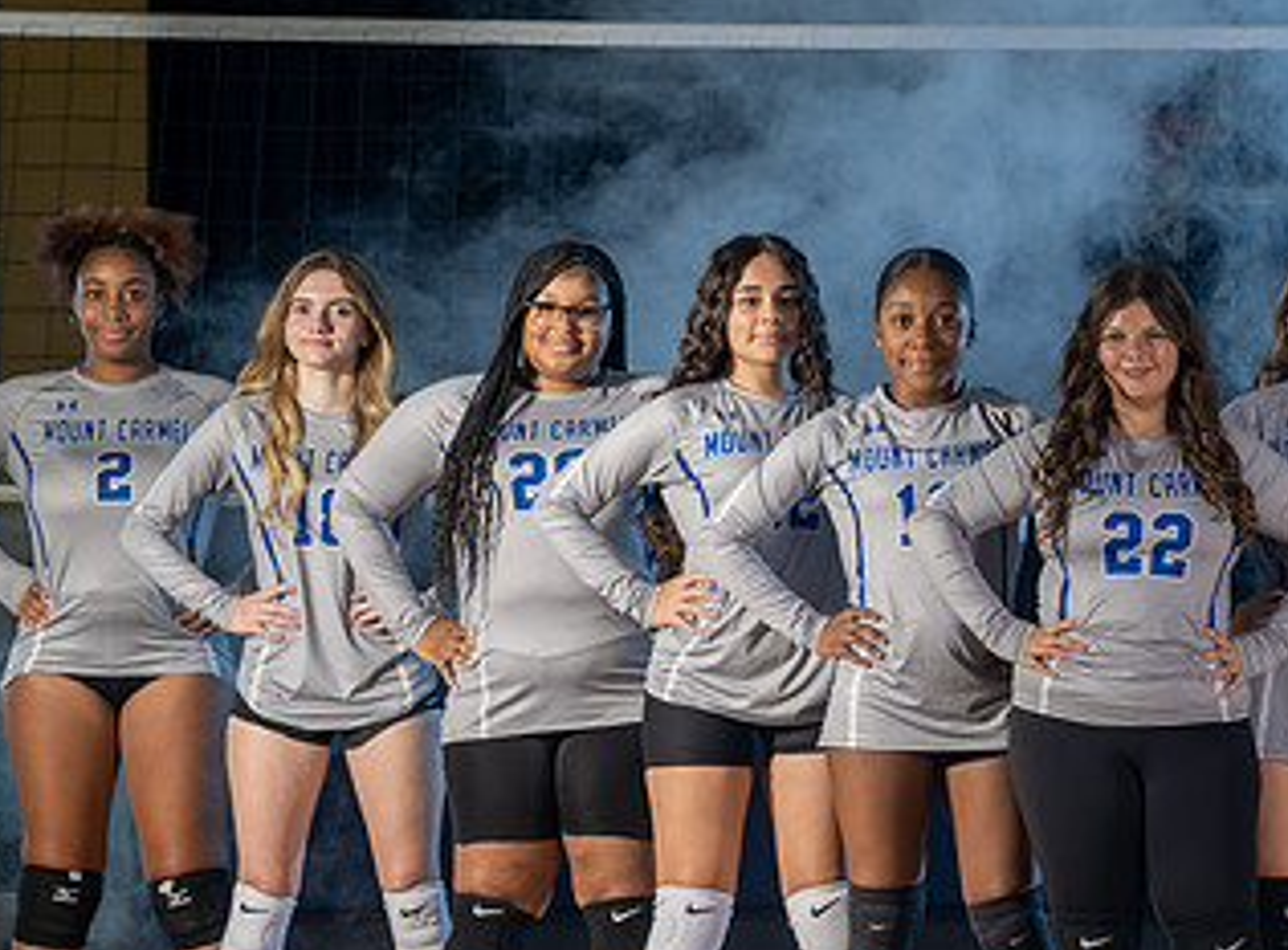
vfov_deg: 9.0
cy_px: 545
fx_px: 6065
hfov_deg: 12.0
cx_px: 1303
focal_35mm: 164
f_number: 6.3
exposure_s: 1/100
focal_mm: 70
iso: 160
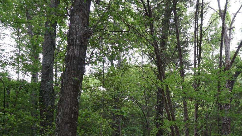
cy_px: 115
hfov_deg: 48.1
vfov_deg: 28.9
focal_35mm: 40
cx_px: 188
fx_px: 257
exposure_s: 1/160
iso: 320
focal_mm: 16
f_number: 4
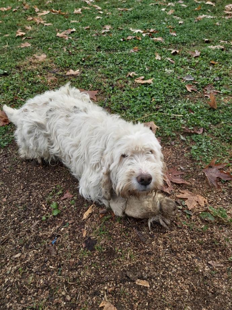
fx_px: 232
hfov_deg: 53.1
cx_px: 116
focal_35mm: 26
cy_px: 155
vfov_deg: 67.3
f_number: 1.7
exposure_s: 1/347
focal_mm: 3.92
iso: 64
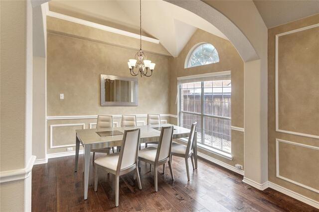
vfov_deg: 71.9
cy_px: 106
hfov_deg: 95.1
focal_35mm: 16
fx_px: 146
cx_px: 160
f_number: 8
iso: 400
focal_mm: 11
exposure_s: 1/5
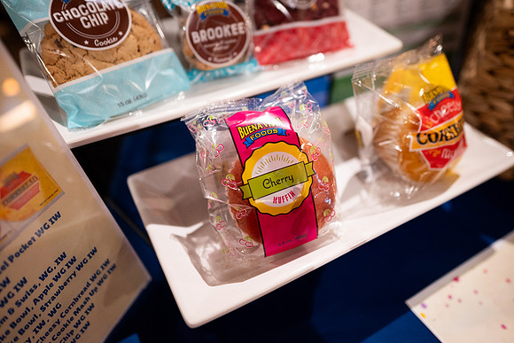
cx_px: 257
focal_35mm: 24
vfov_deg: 53.2
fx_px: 343
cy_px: 172
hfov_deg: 73.7
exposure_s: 1/200
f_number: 1.8
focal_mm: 24
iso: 1250
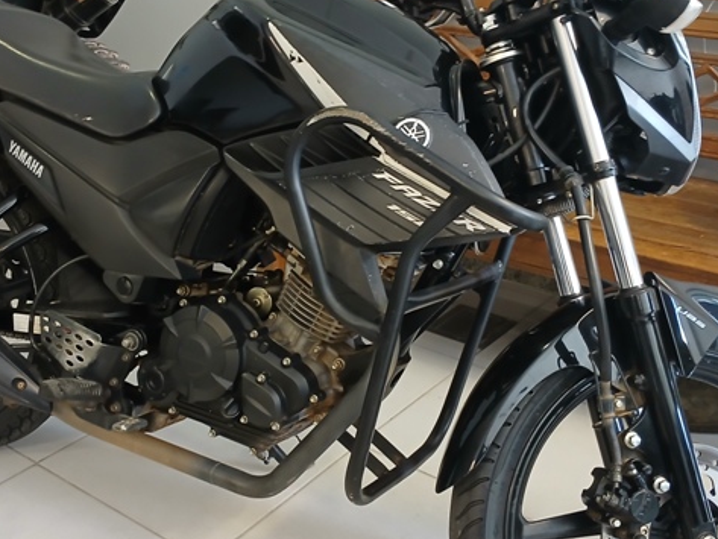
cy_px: 288
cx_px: 301
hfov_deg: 42.8
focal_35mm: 44
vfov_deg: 32.9
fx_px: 913
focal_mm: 3.98
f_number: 1.8
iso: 320
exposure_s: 1/24
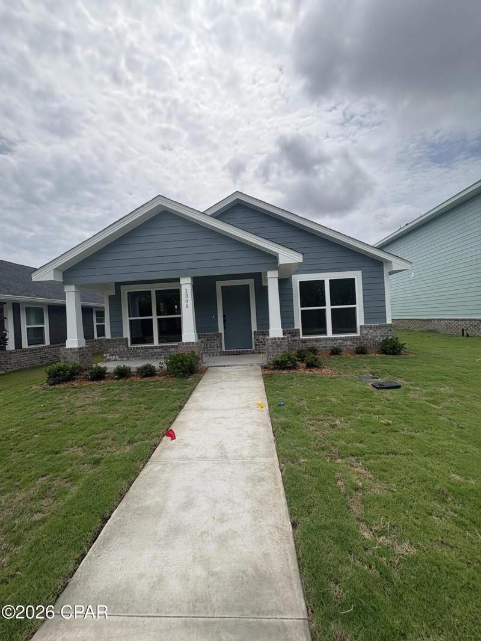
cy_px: 320
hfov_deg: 85.7
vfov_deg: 102.1
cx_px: 240
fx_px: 259
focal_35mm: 14
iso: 64
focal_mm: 2.22
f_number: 2.2
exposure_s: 1/2494
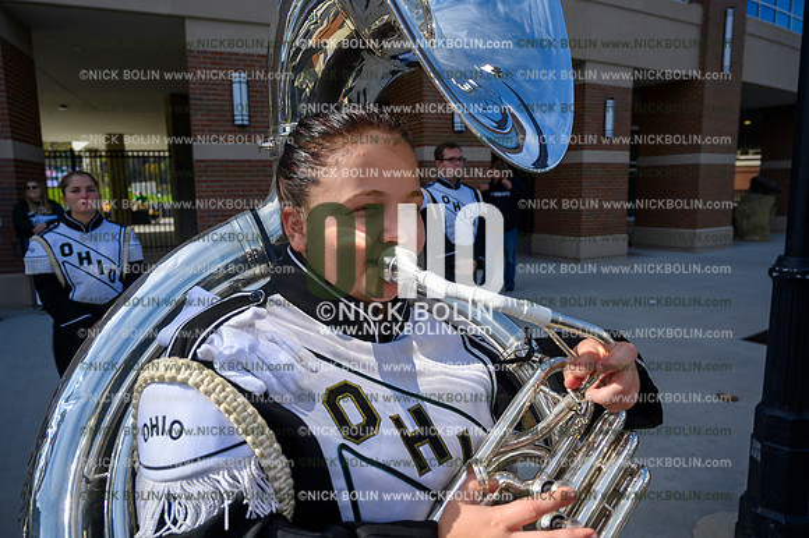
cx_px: 404
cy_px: 269
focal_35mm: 24
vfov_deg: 53.1
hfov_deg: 73.8
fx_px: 539
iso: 200
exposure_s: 1/1250
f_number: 5
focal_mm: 24
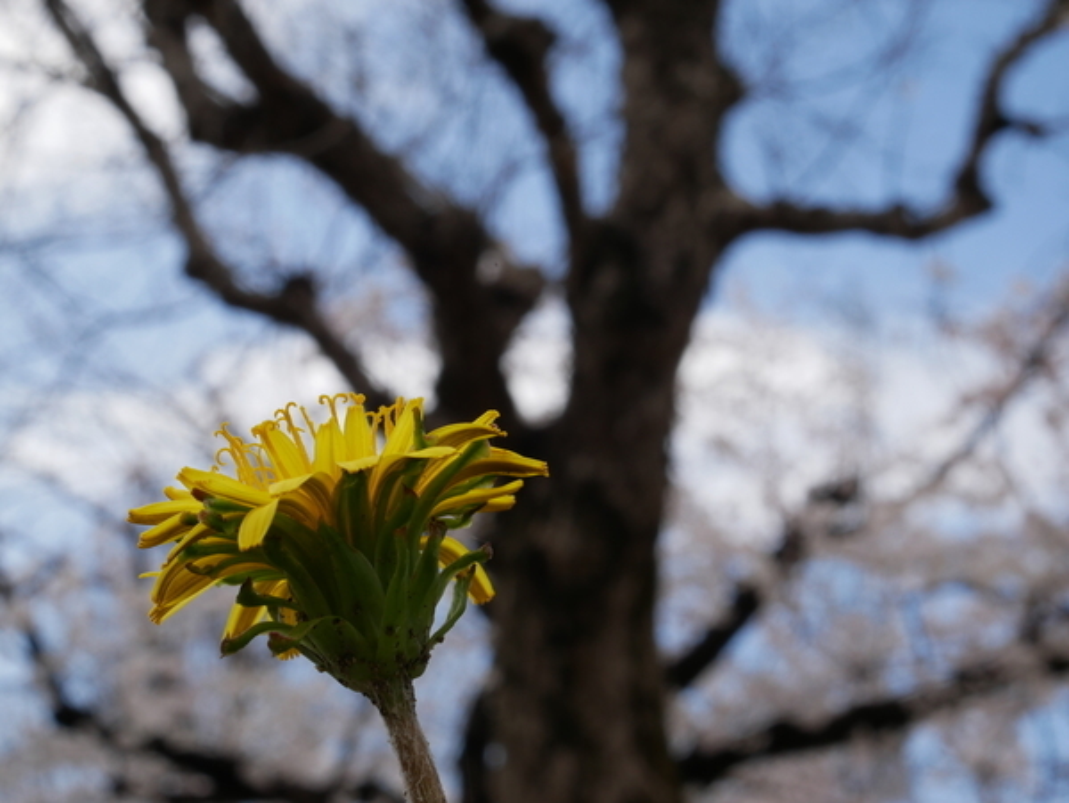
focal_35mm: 60
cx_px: 534
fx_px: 1854
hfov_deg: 32.2
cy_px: 402
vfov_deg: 24.4
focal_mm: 30
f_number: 16
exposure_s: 1/60
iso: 200
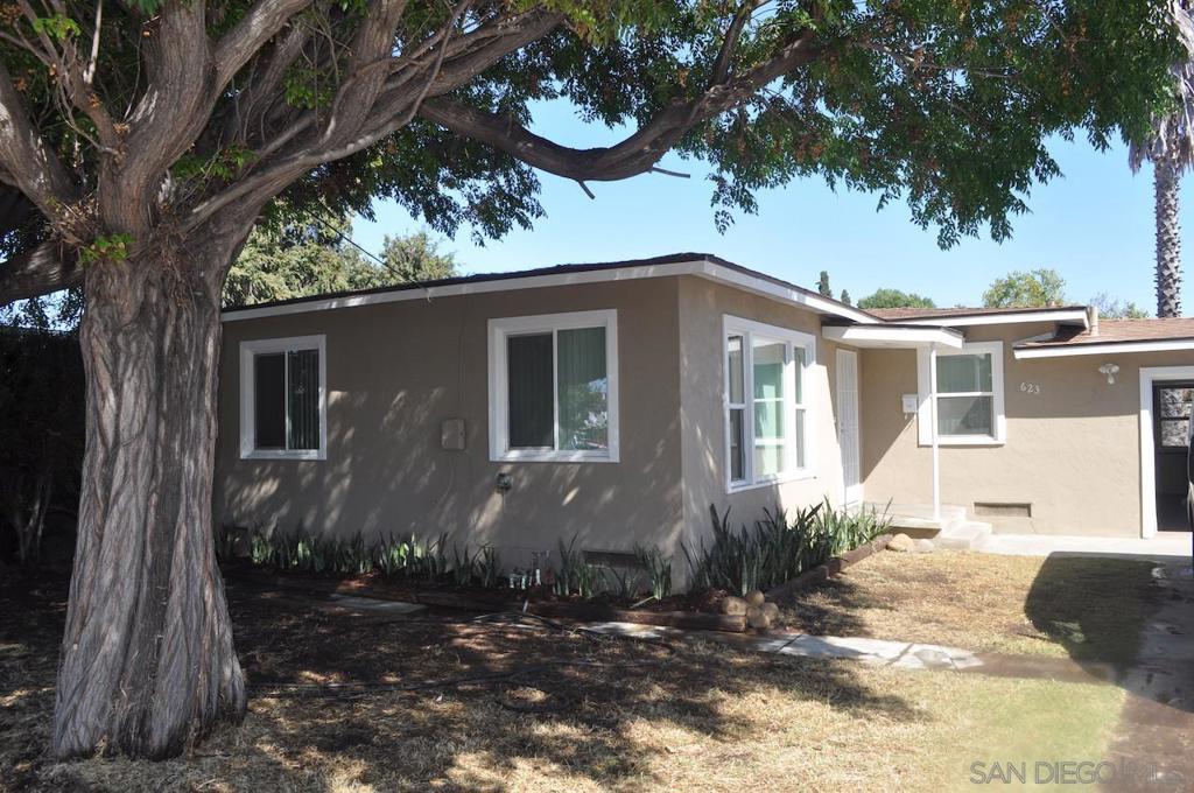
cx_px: 597
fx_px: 894
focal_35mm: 27
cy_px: 396
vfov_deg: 47.8
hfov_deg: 67.4
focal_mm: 18
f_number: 9
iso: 200
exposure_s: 1/200
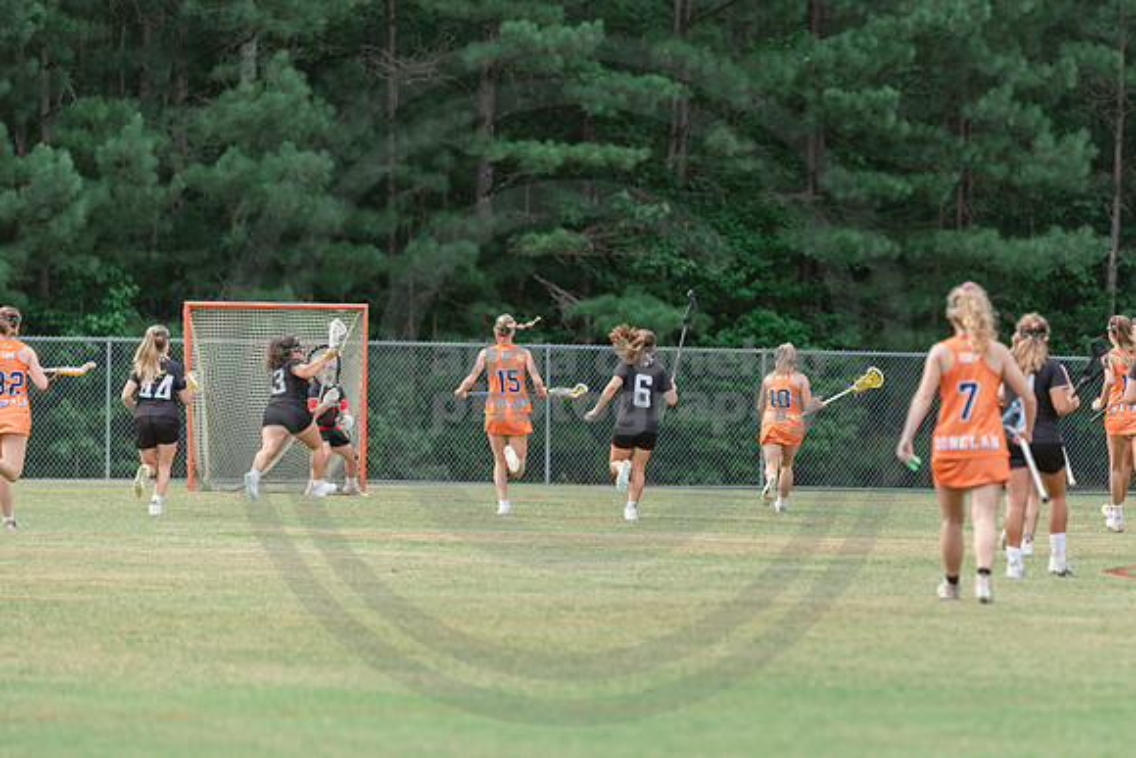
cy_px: 397
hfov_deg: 7.3
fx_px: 8865
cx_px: 798
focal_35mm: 281
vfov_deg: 4.9
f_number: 3
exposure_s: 1/640
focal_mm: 200
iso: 250
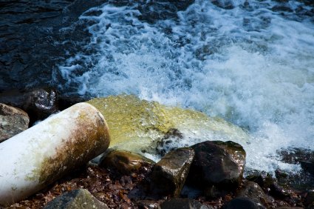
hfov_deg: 19.5
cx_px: 157
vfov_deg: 13.0
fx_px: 914
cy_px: 104
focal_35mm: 105
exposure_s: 1/250
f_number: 5.6
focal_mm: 70
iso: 200
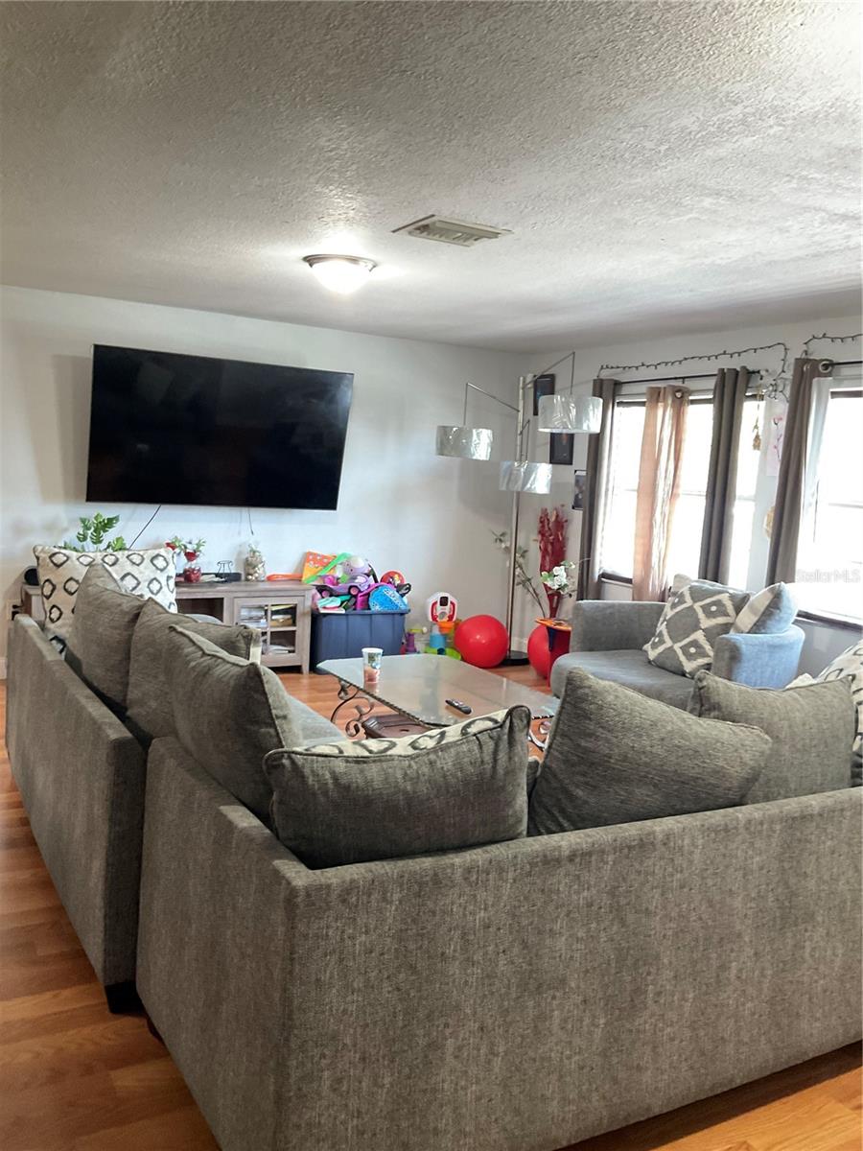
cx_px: 432
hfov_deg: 48.2
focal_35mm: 29
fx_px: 964
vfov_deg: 61.7
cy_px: 576
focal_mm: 3
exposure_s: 1/30
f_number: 1.8
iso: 320
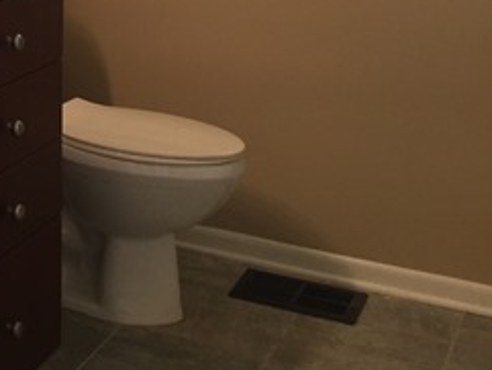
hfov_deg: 22.5
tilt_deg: -5.6
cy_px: -80
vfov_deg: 18.1
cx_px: -157
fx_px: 1095
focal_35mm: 77
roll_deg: +0.4
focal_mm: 4.15
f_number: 2.2
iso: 100
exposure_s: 1/30
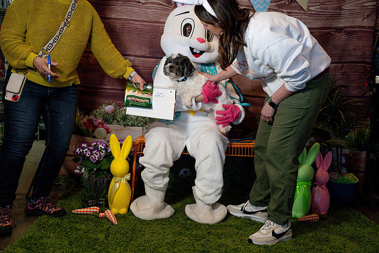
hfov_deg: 47.4
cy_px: 126
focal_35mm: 41
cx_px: 190
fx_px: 432
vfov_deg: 32.6
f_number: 4.5
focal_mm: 41
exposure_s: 1/500
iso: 8000
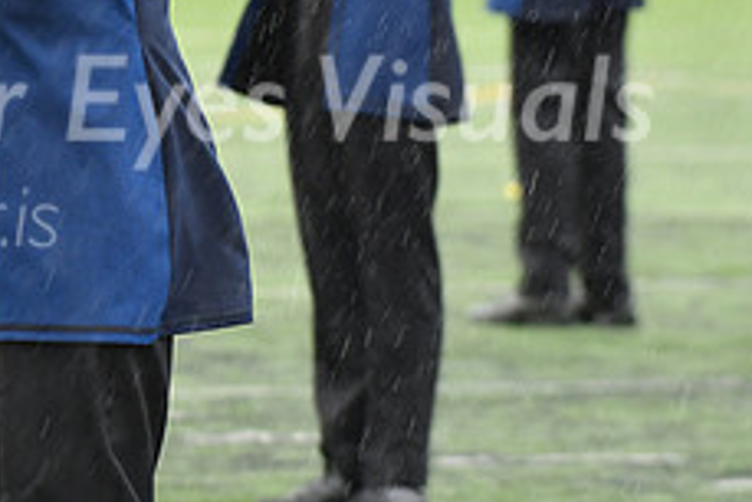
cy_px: -120
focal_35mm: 760
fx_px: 15885
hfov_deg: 2.7
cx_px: -89
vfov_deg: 1.8
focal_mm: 200
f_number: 5
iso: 640
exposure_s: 1/250
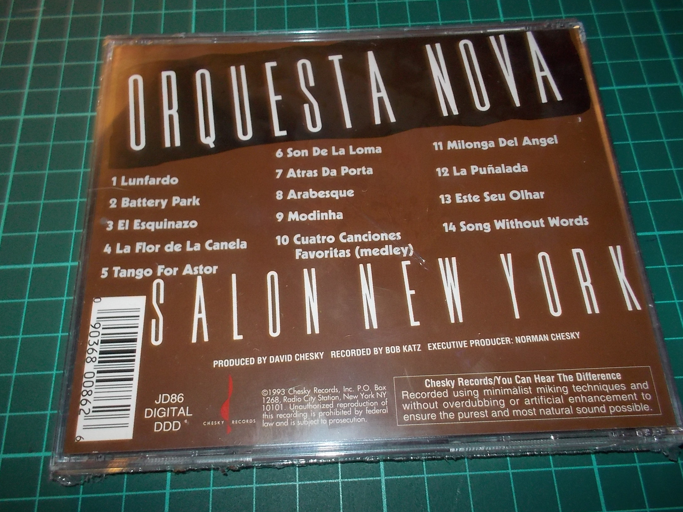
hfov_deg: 60.0
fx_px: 592
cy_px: 263
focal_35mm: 30
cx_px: 346
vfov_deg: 46.8
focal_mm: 4.1
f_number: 3.3
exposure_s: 1/30
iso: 200
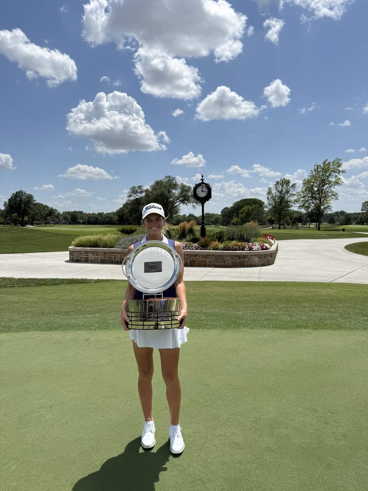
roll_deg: -0.2
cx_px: 184
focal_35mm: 24
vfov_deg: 71.6
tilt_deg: -3.9
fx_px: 340
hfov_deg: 56.8
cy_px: 246
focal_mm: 6.76
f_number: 1.78
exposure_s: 1/9091
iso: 80
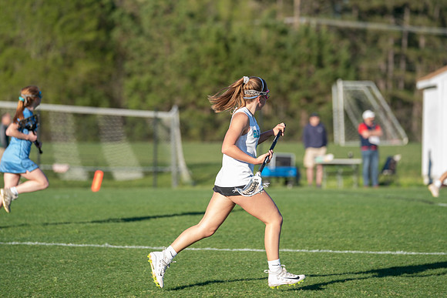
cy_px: 146
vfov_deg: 6.9
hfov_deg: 10.4
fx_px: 2467
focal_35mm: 199
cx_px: 224
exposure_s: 1/400
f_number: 3.2
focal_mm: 171
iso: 50
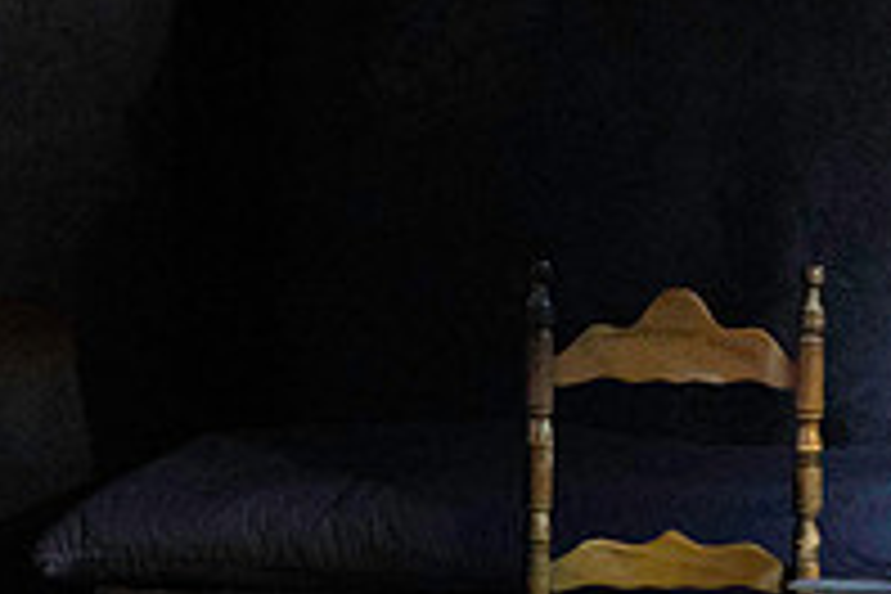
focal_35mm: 1172
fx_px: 29005
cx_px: 1256
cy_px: 322
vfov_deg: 1.2
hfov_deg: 1.8
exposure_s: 1/320
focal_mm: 400
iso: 16000
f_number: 10
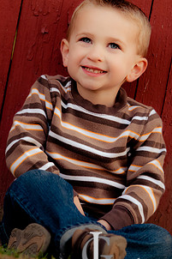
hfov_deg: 5.1
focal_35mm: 268
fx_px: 1923
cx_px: 81
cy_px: 103
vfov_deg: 7.7
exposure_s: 1/160
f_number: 3.5
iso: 800
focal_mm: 120
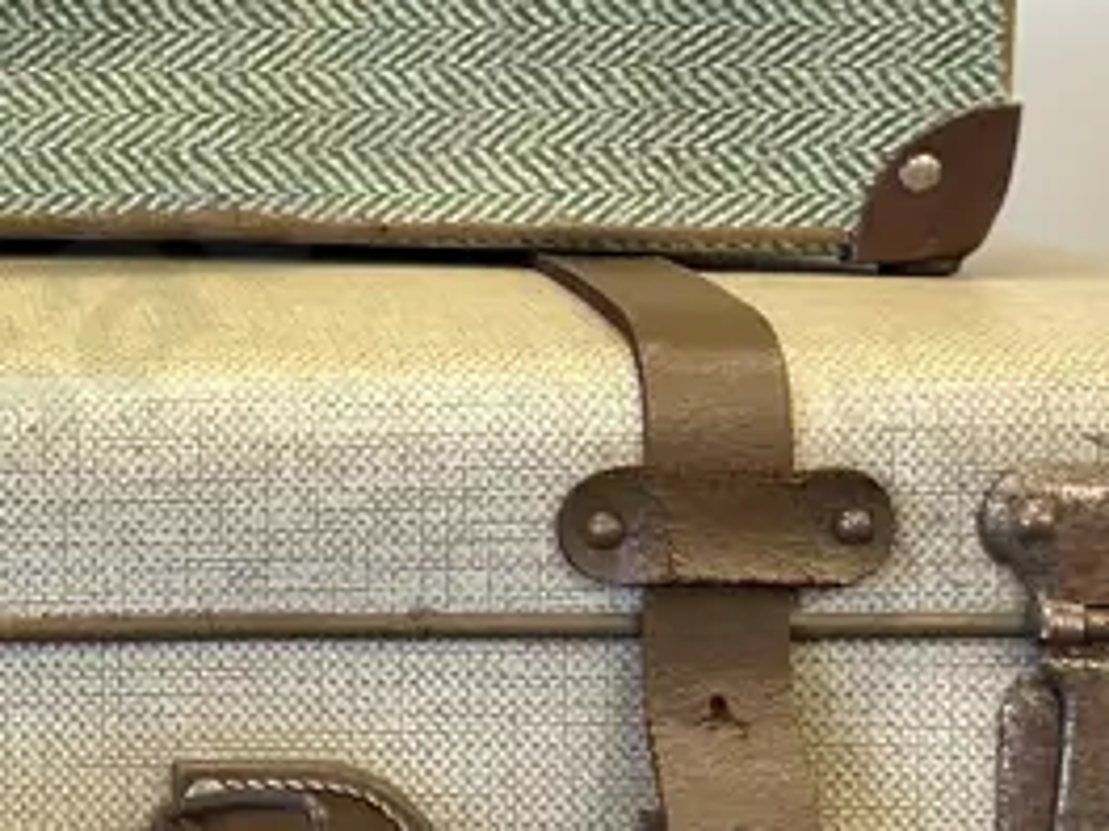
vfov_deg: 15.9
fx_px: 2979
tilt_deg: -8.9
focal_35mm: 93
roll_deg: -0.9
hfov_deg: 20.3
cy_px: 428
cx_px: -50
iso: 200
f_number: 1.78
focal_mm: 6.86
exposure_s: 1/100
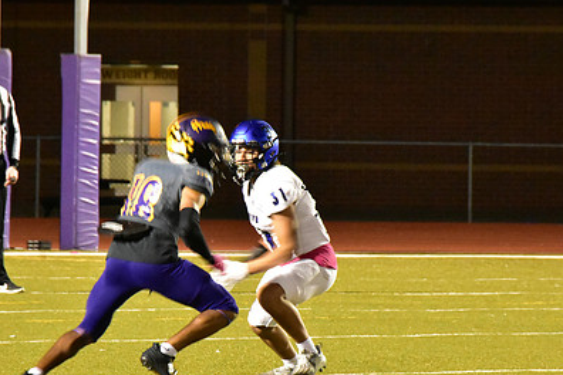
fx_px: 6865
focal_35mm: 439
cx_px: 262
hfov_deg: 4.7
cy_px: 271
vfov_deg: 3.1
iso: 12800
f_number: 11
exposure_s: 1/60
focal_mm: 200
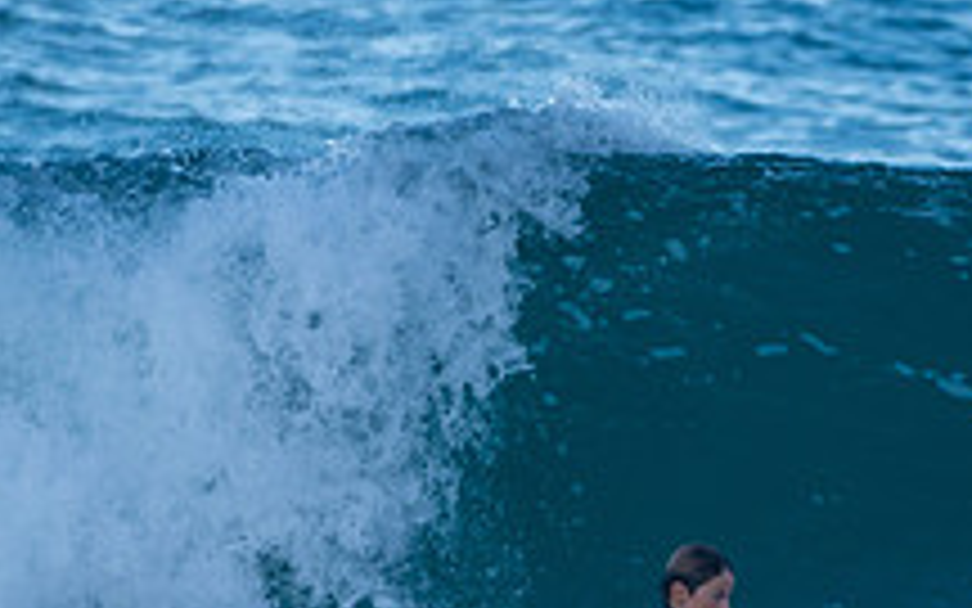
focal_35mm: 2049
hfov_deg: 1.0
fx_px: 54278
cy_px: 687
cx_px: 688
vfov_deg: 0.6
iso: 250
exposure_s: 1/500
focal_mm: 500
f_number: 5.6
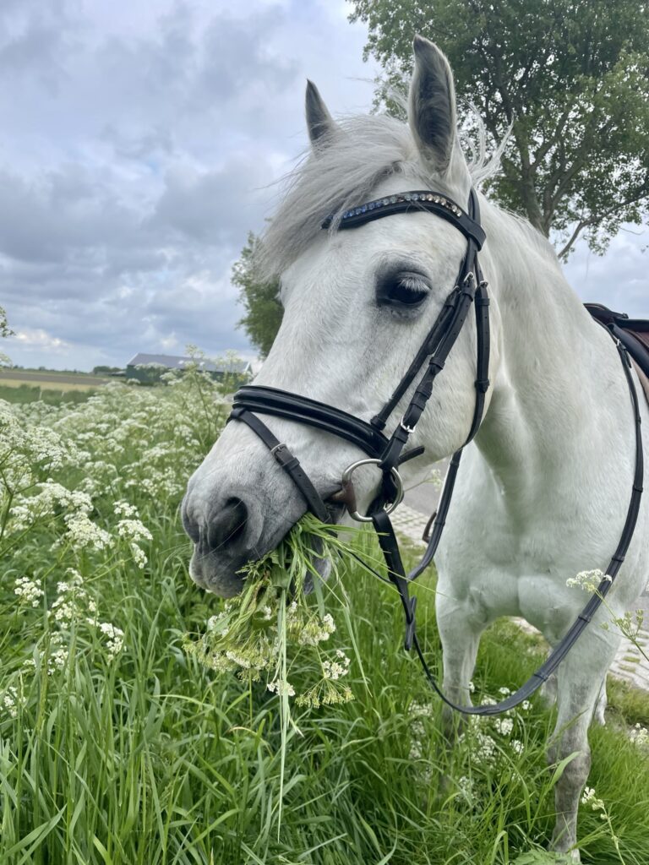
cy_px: 432
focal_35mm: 26
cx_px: 324
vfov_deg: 67.3
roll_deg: +0.5
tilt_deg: -3.1
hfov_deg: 53.1
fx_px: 650
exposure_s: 1/1350
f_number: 1.6
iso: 32
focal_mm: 4.2
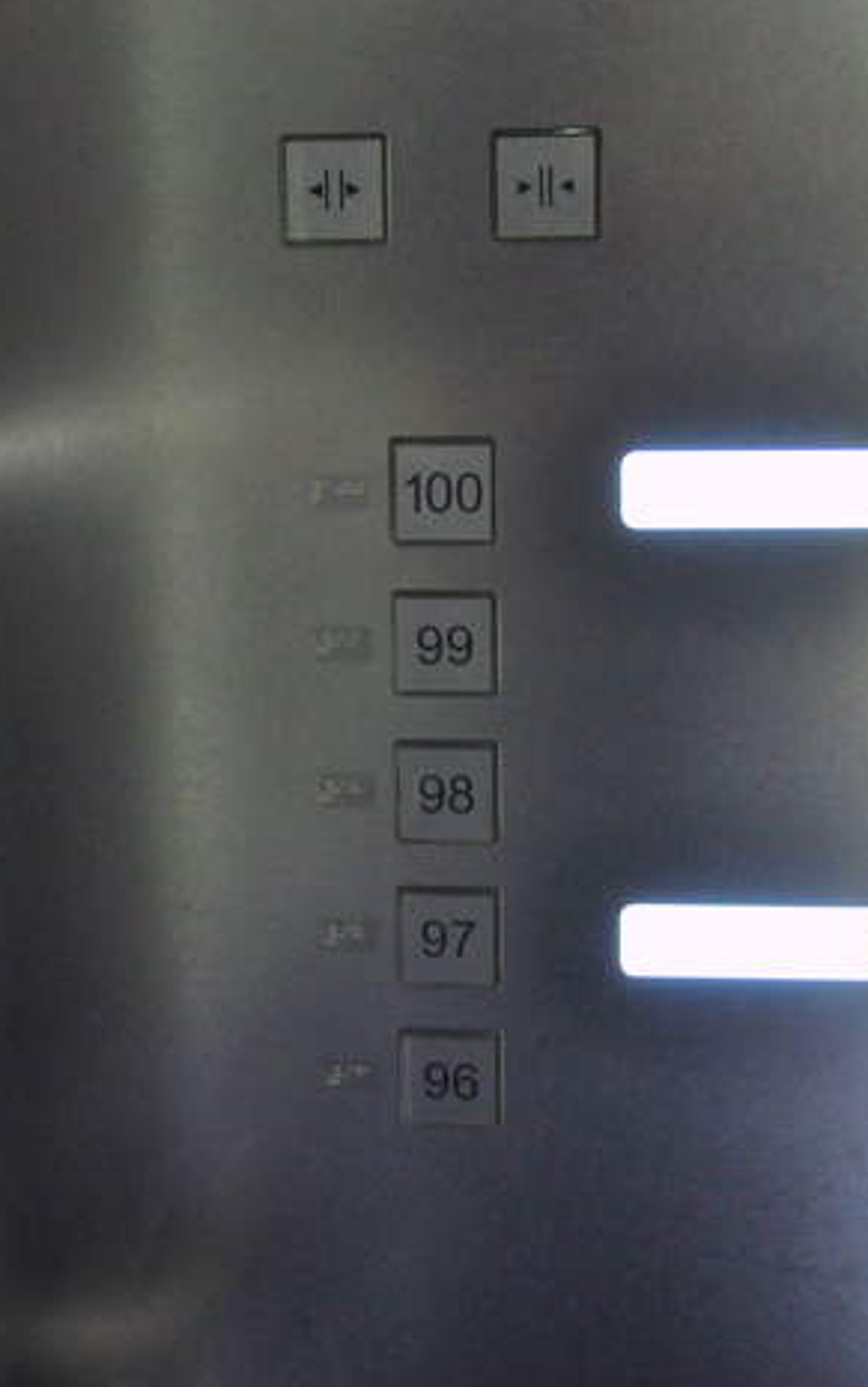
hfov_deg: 22.9
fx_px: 2144
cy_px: 695
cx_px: 425
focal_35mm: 57
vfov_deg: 35.8
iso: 2000
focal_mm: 27
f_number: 4.5
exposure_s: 1/80
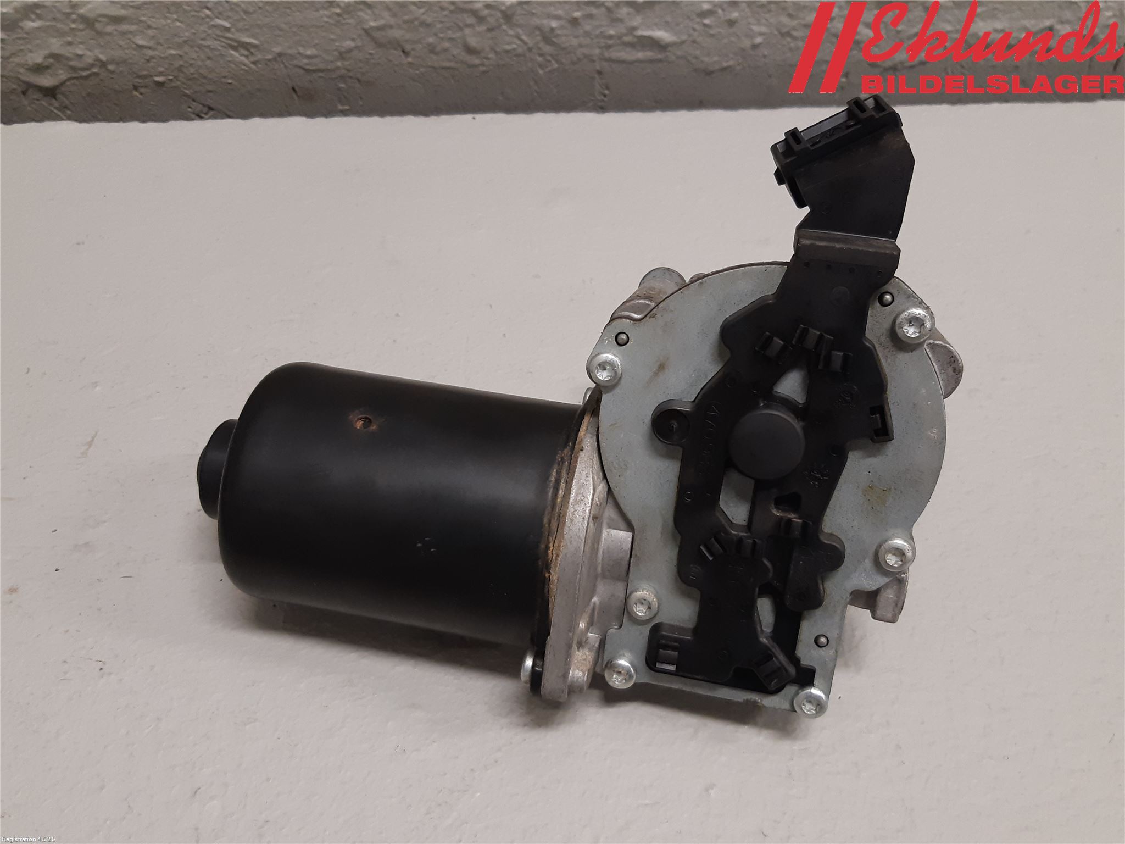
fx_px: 845
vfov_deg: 53.1
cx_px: 562
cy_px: 422
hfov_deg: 67.3
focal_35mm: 26
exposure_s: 1/50
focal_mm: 3.93
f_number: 1.7
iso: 160
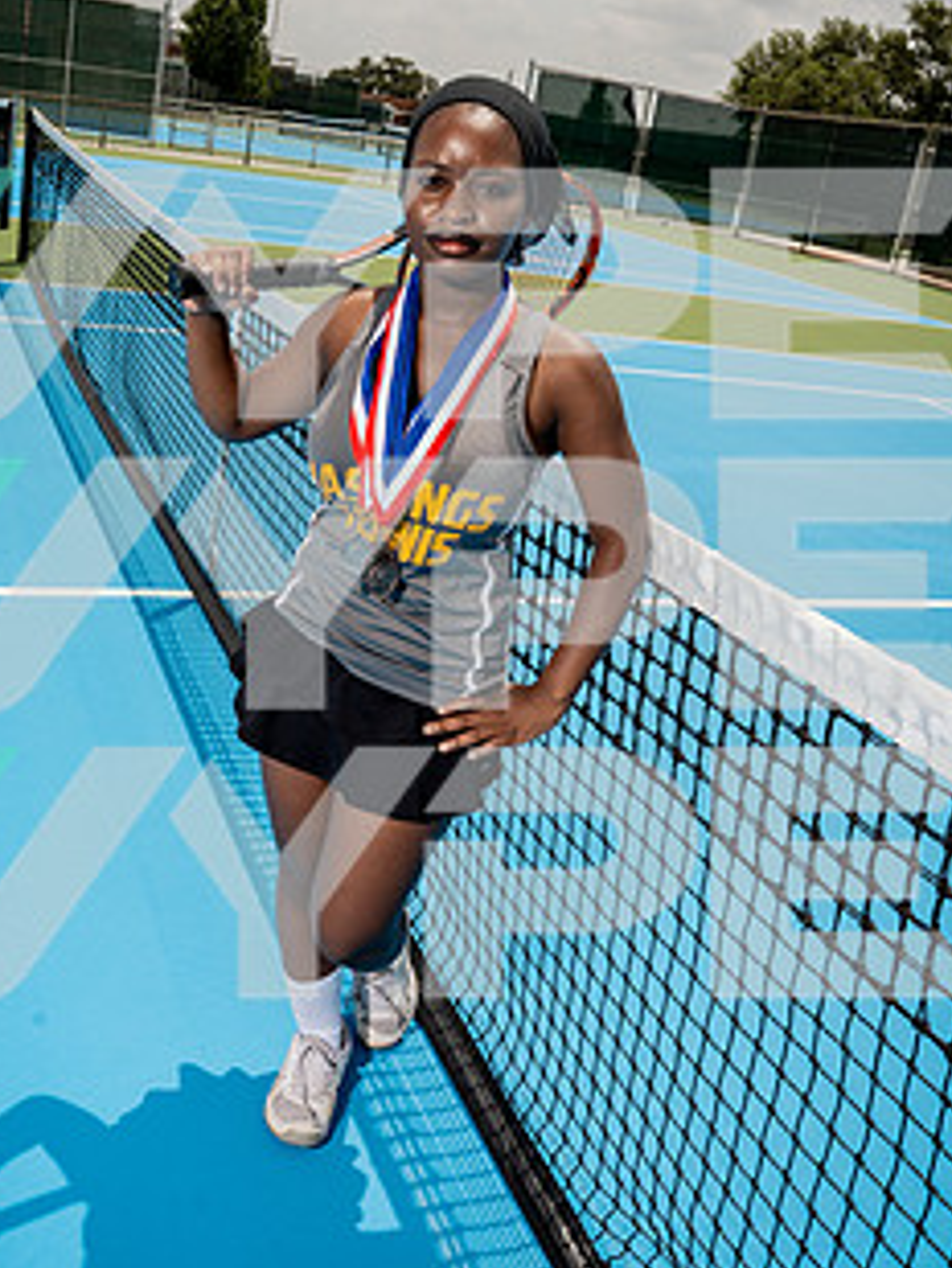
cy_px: 587
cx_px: 386
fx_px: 1283
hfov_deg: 40.6
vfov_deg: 52.6
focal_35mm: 35
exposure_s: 1/200
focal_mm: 25
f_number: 11
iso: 100
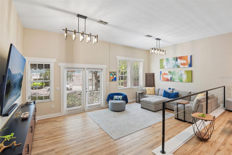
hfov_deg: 96.7
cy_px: 78
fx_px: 103
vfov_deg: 73.7
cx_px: 116
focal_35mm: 16
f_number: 8
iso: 400
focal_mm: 16
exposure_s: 1/40
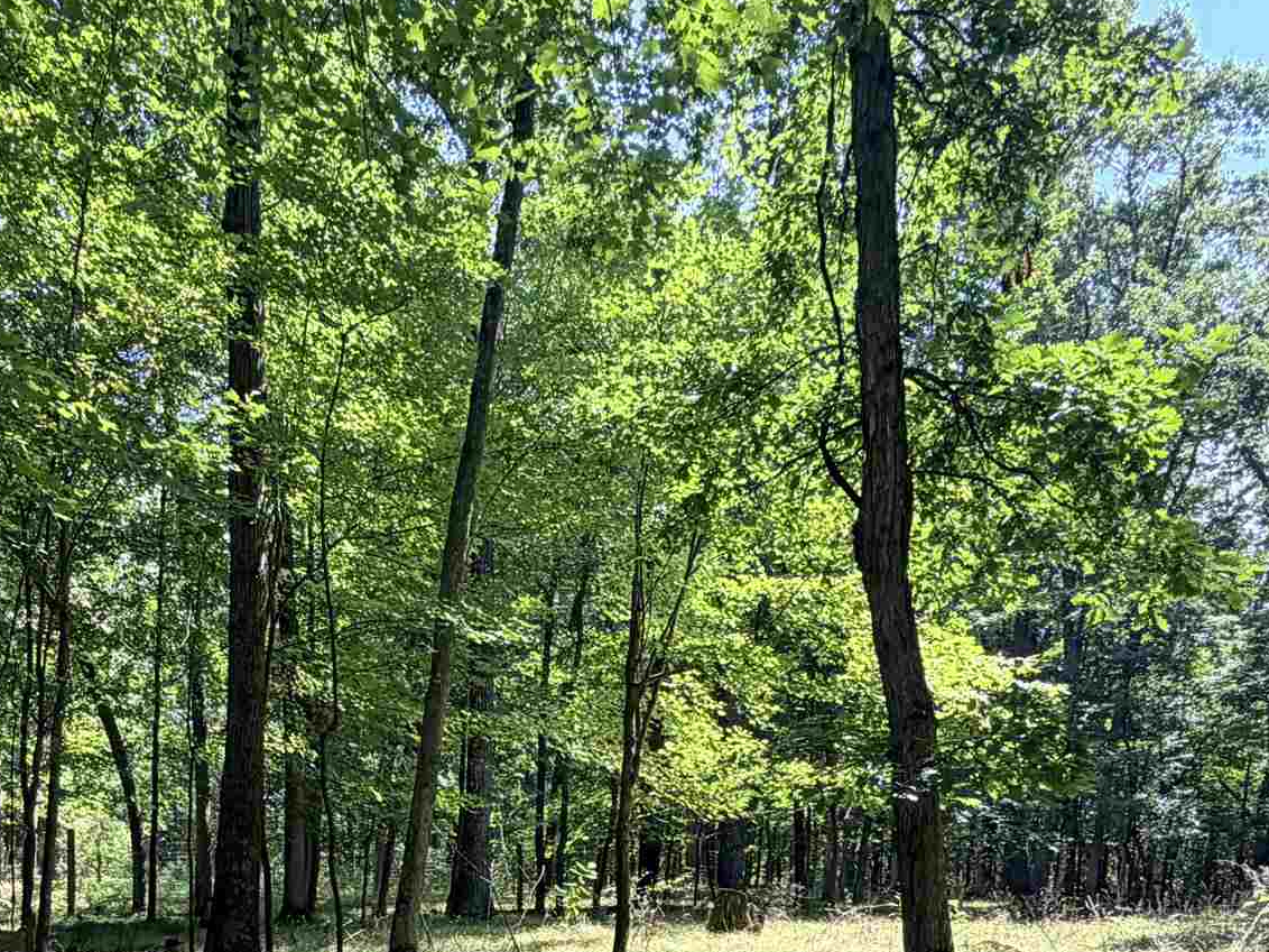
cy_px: 1005
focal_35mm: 38
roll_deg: -2.8
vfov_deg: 33.6
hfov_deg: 47.8
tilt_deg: -2.8
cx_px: 378
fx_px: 1393
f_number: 2.2
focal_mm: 2.22
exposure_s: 1/186
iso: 40
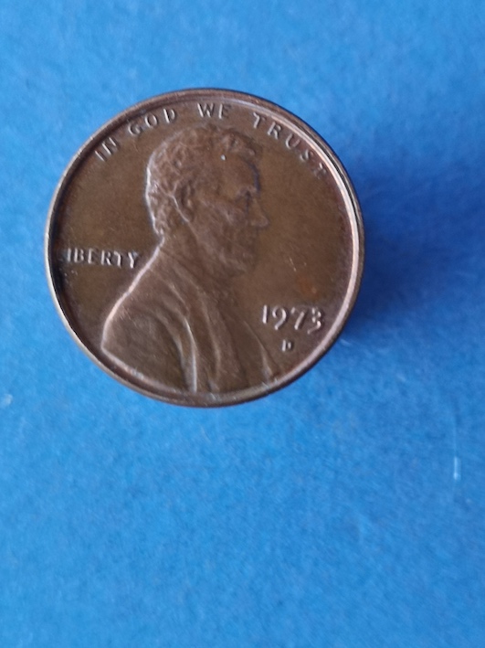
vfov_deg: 29.8
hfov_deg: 22.6
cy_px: 324
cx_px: 242
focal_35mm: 65
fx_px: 1215
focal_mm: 5.58
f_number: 1.8
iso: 50
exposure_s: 1/100
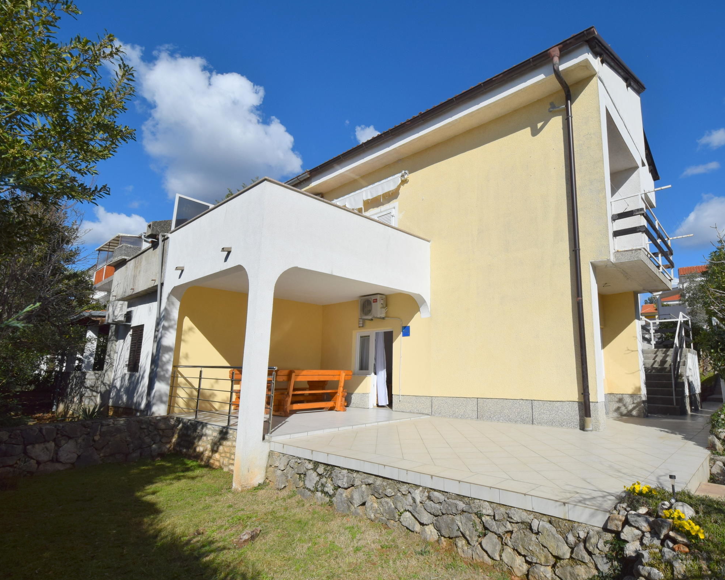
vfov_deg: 77.0
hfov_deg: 89.0
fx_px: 365
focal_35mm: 17
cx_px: 418
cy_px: 289
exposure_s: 1/500
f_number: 11
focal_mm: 10
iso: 200
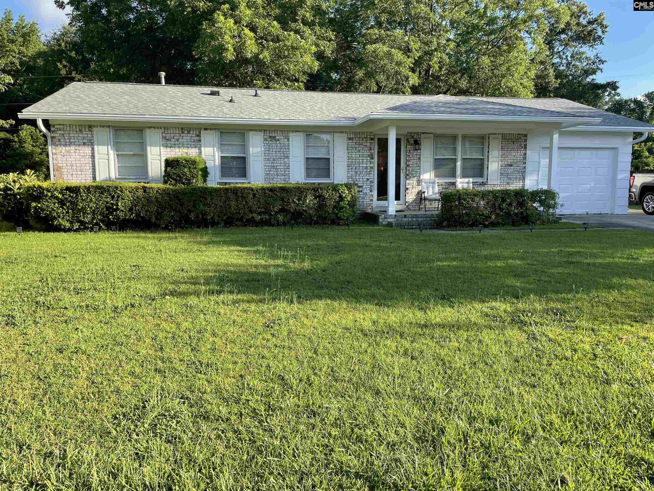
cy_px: 246
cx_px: 327
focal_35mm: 26
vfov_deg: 53.1
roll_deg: +0.4
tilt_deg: -7.4
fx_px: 491
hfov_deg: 67.3
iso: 32
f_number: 1.6
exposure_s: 1/903
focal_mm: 4.2
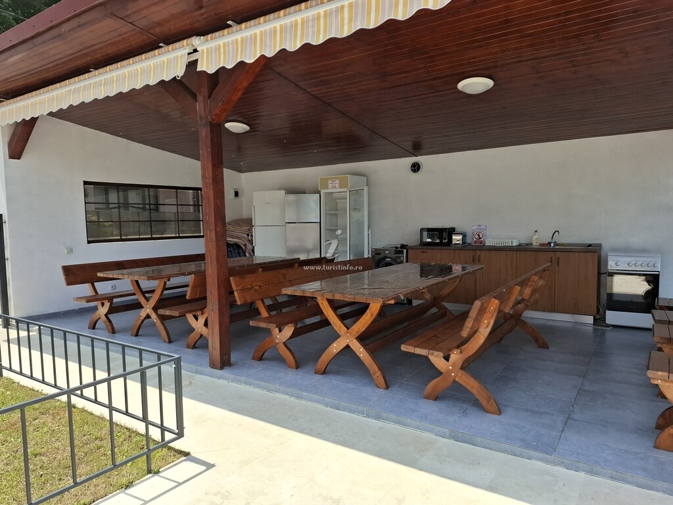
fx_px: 447
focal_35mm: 23
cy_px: 252
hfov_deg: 73.9
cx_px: 336
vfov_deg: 58.9
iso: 50
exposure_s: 1/1011
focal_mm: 5.54
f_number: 1.8
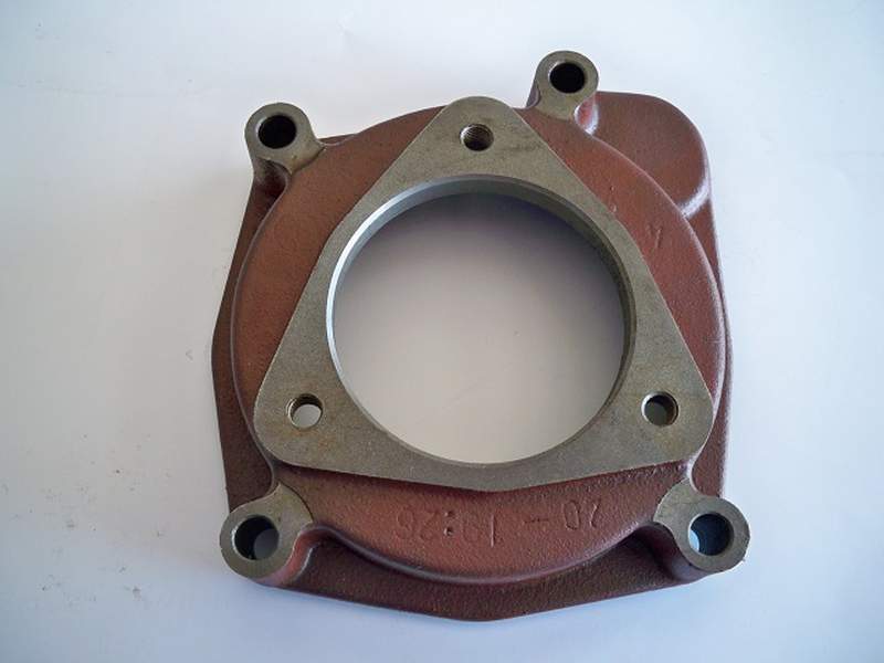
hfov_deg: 52.6
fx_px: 894
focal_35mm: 35
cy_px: 332
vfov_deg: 40.7
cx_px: 442
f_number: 3.1
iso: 100
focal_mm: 6.3
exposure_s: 1/50
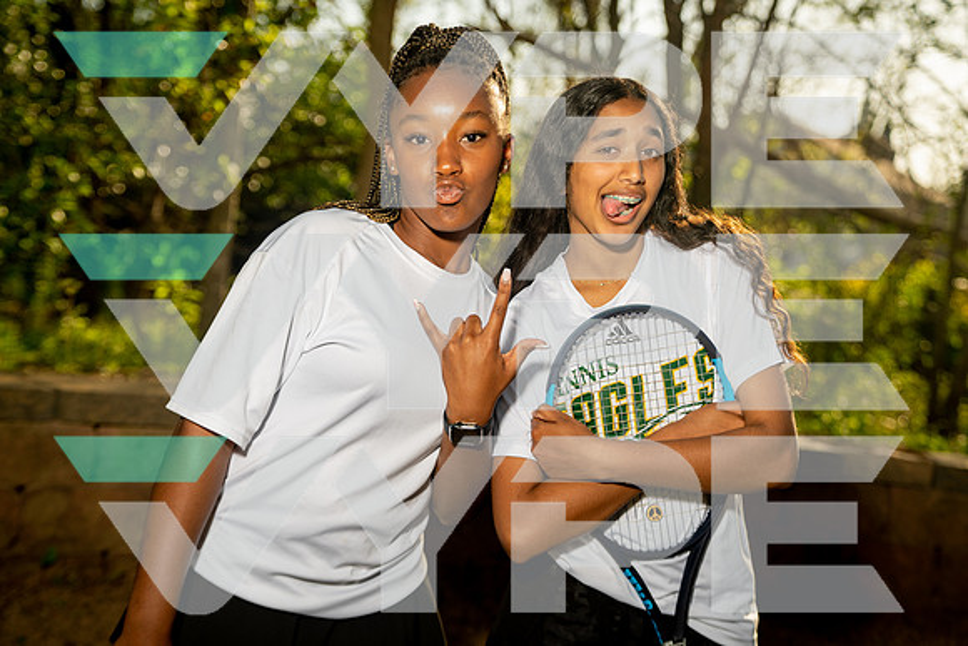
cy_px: 323
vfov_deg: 26.0
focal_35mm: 52
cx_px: 484
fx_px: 1398
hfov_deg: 38.2
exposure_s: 1/250
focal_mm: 52
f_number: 2.8
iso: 125
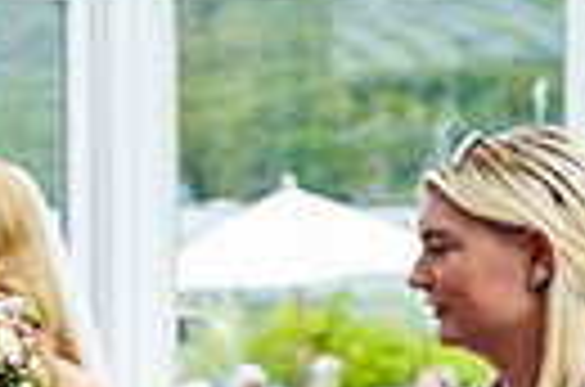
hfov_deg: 13.1
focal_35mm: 144
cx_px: -433
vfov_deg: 9.4
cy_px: 451
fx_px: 2334
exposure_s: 1/3200
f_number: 3.5
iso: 800
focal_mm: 28
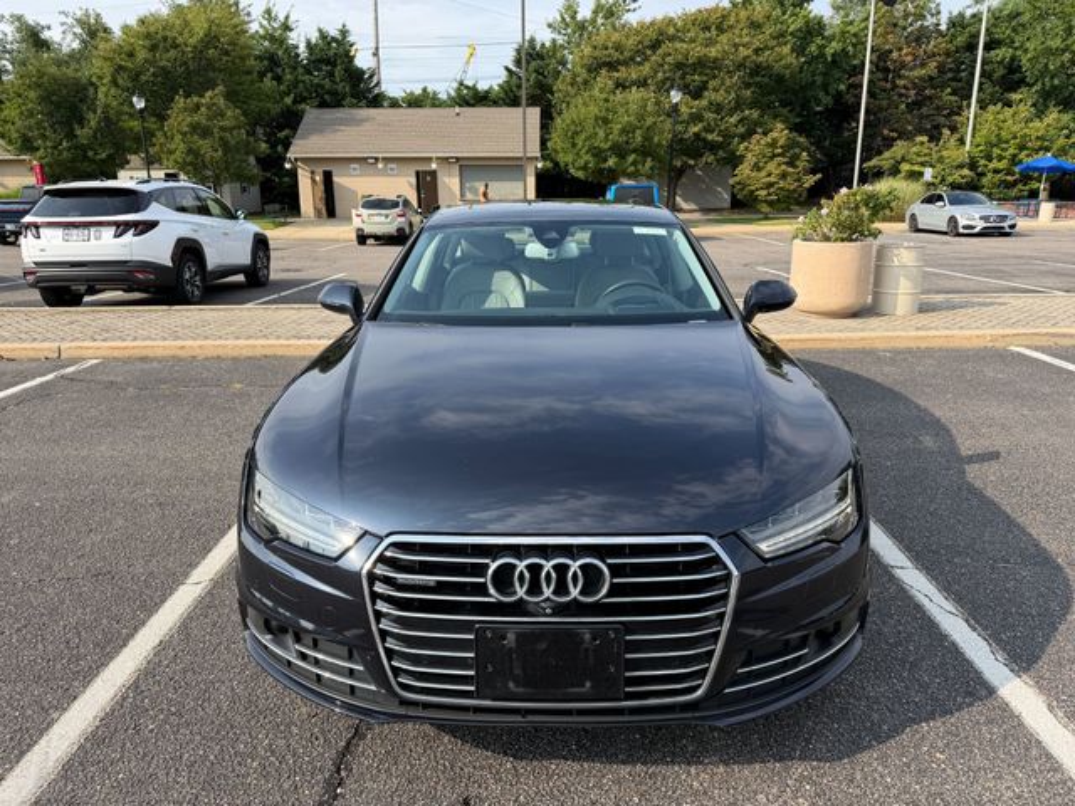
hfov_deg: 71.6
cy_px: 403
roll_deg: +1.0
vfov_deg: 56.8
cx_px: 538
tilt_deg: -15.2
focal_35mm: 24
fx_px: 745
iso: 80
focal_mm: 6.76
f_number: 1.78
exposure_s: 1/2370
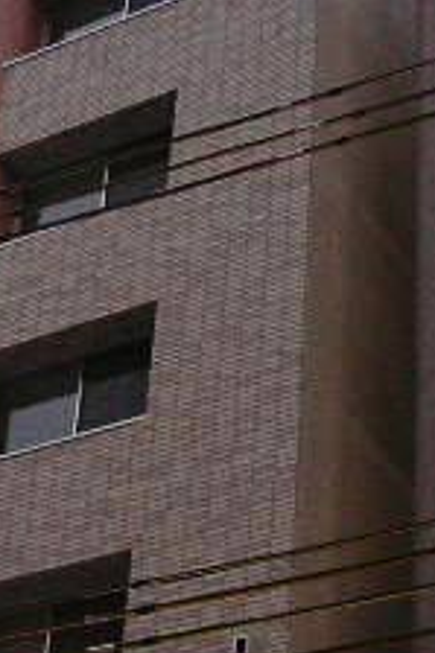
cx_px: 61
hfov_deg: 12.0
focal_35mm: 113
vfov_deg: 18.1
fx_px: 2051
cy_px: 324
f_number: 2.9
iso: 108
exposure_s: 1/30
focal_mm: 5.8
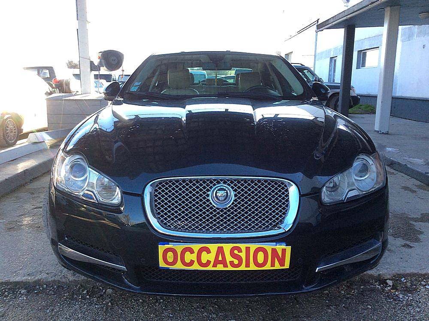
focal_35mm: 32
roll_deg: +2.0
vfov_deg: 44.1
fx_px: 396
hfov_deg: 56.9
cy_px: 160
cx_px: 214
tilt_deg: -11.2
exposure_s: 1/161
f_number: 2.4
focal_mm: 3.3
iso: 32
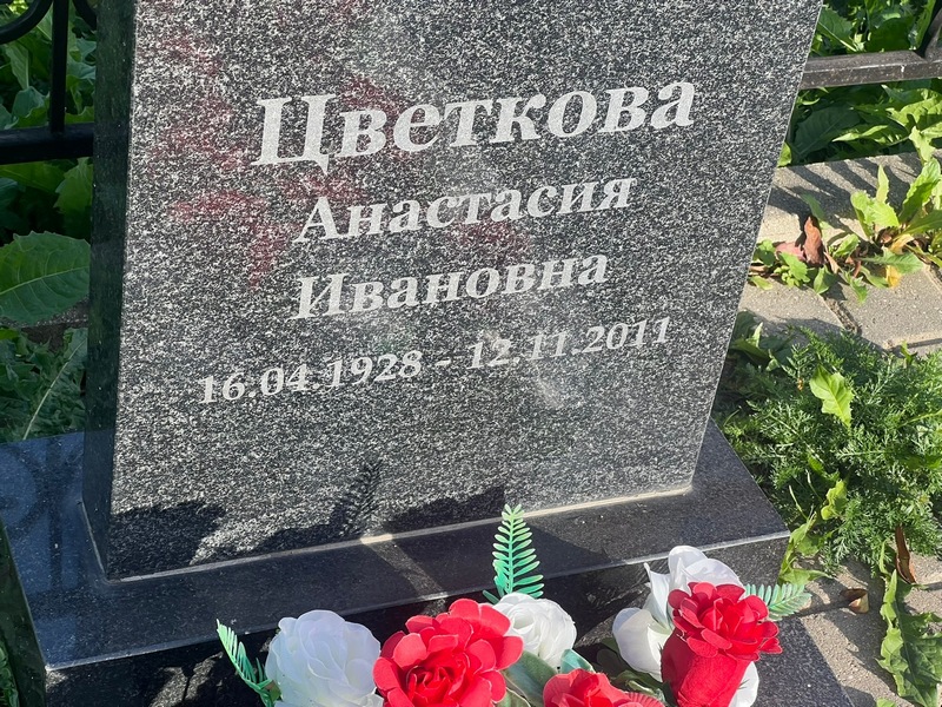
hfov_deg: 25.3
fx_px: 2095
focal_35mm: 77
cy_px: 354
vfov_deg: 19.1
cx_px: 471
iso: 32
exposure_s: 1/158
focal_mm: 9
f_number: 2.8
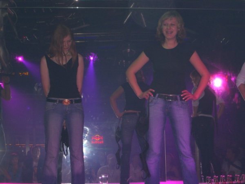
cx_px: 122
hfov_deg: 28.6
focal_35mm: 68
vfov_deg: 21.6
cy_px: 92
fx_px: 481
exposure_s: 1/60
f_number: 4
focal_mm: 14.2
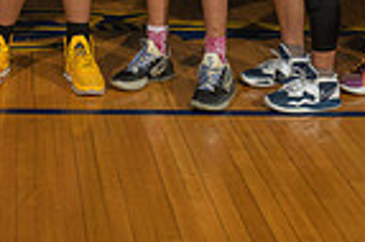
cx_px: 9
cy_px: -183
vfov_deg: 12.3
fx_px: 1033
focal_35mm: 102
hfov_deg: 19.5
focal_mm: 24
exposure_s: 1/200
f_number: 8
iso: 160
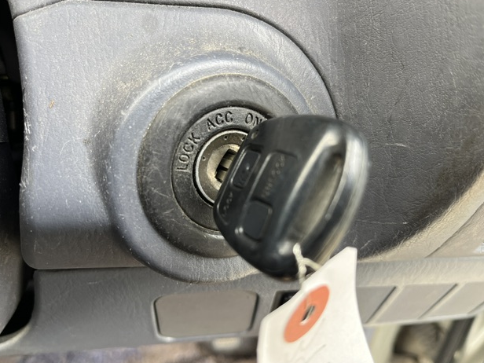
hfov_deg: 65.3
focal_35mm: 27
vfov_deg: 51.4
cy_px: 180
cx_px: 246
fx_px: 378
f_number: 1.6
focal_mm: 5.1
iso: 125
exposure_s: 1/105
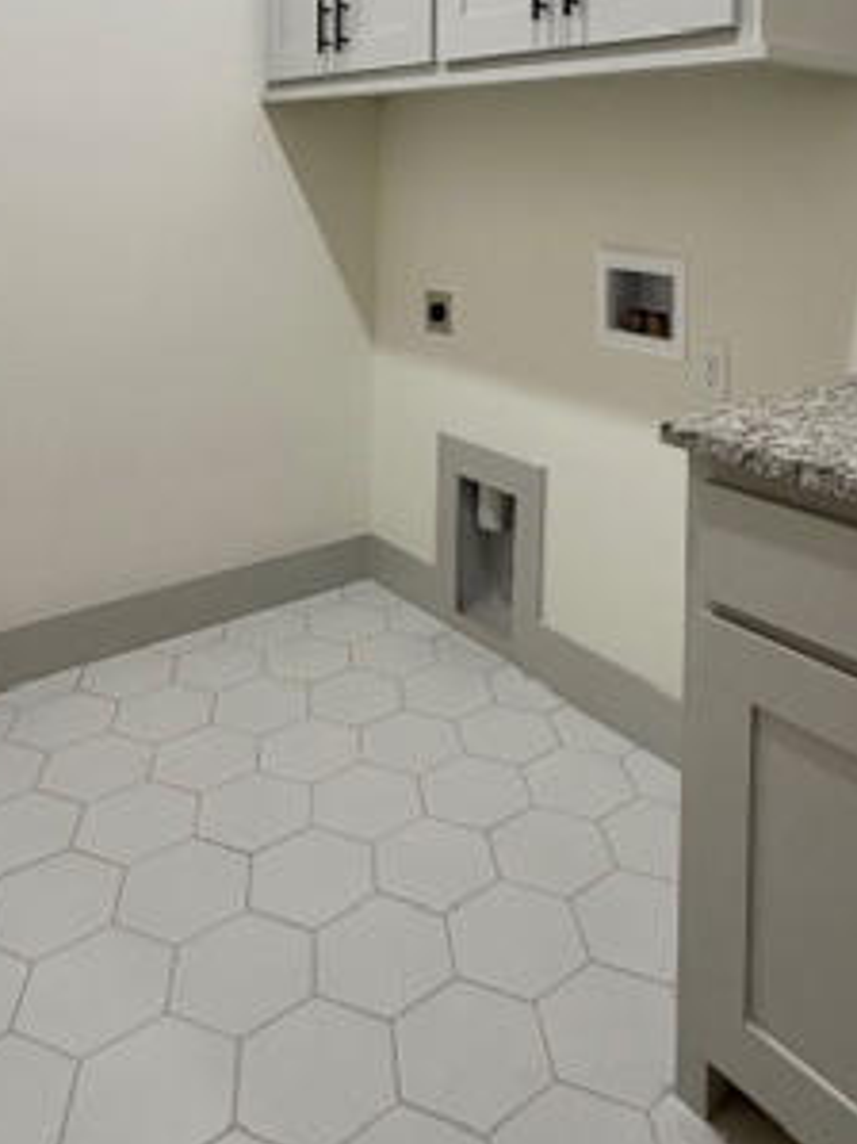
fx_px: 991
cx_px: 467
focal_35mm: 30
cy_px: 172
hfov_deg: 46.7
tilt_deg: +0.6
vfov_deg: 54.3
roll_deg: -1.0
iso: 160
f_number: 2.2
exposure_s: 1/120
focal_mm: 2.22
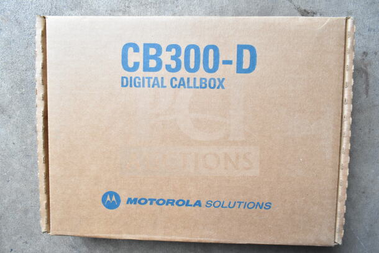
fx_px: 284
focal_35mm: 27
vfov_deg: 48.0
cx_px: 190
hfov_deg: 67.4
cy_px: 126
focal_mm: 18
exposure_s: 1/200
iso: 1600
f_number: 7.1
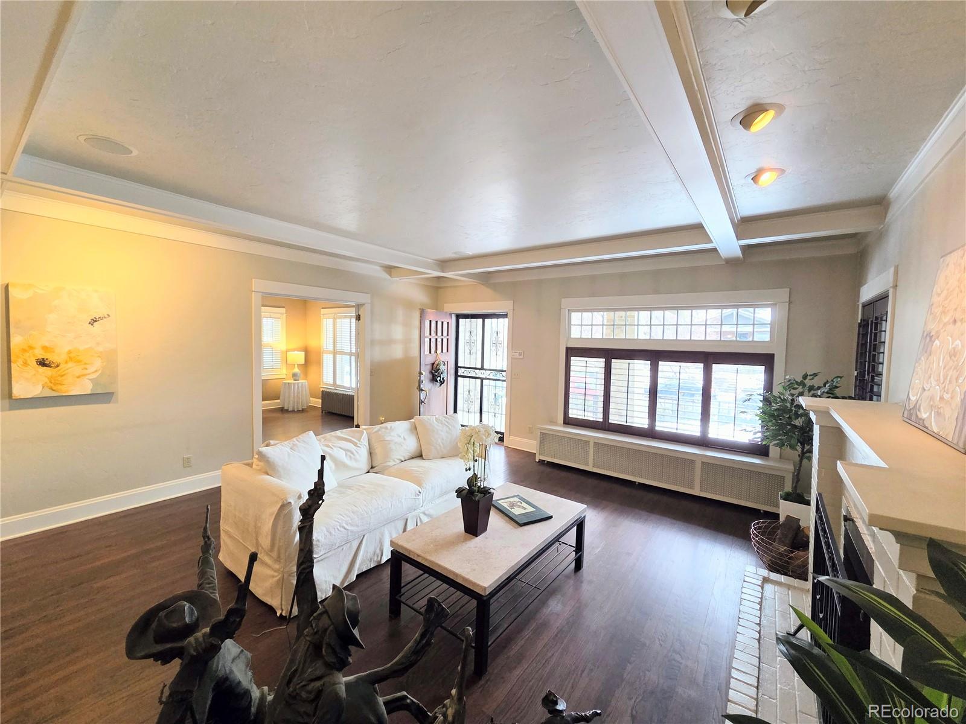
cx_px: 483
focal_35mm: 13
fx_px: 363
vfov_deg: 89.9
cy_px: 362
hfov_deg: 106.2
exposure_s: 1/60
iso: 250
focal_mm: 2.2
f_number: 2.2
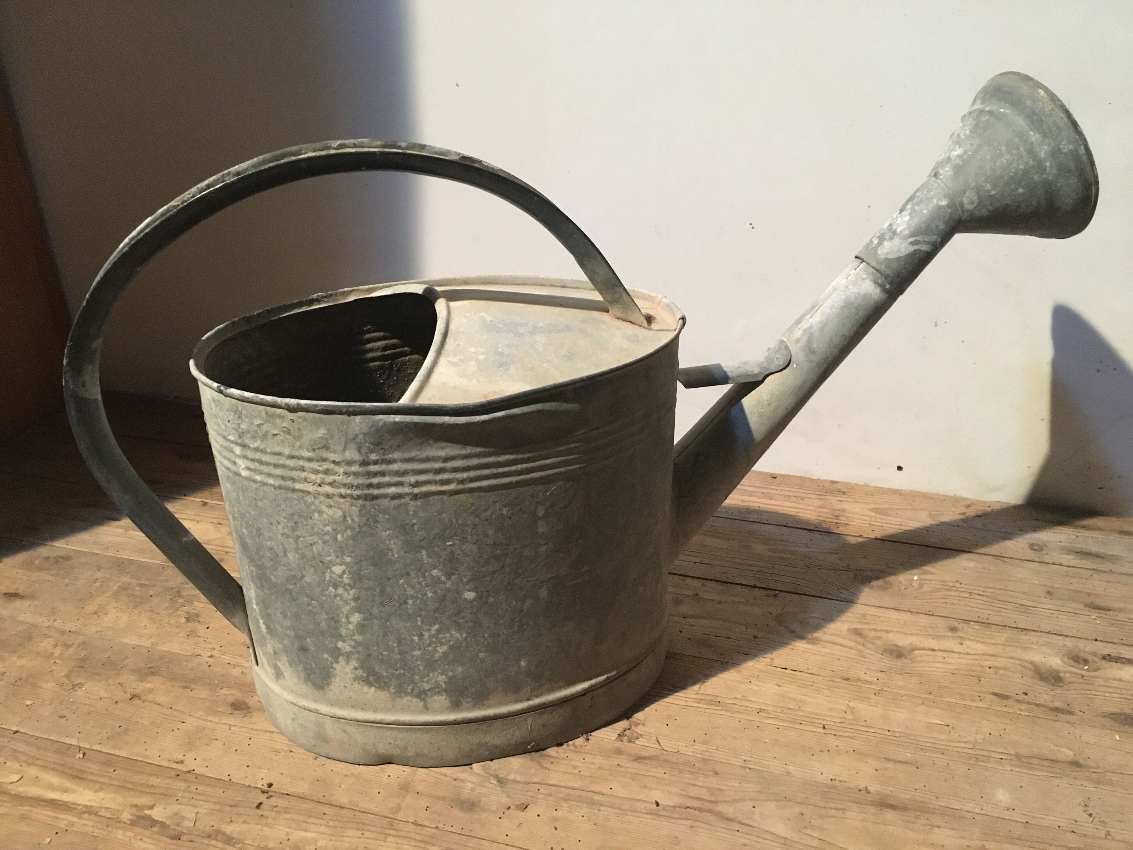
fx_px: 949
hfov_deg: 61.7
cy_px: 425
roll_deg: +1.1
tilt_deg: -27.2
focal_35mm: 29
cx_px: 566
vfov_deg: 48.2
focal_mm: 4.15
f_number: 2.2
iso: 250
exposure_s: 1/17
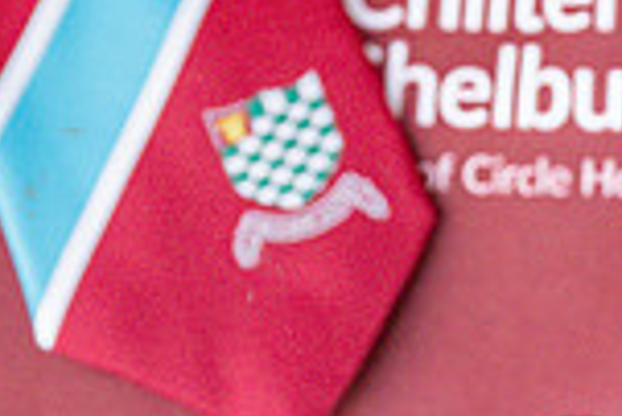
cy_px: 760
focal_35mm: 280
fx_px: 4842
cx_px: 1005
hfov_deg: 7.2
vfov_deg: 4.9
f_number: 6.3
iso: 2200
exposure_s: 1/250
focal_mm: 73
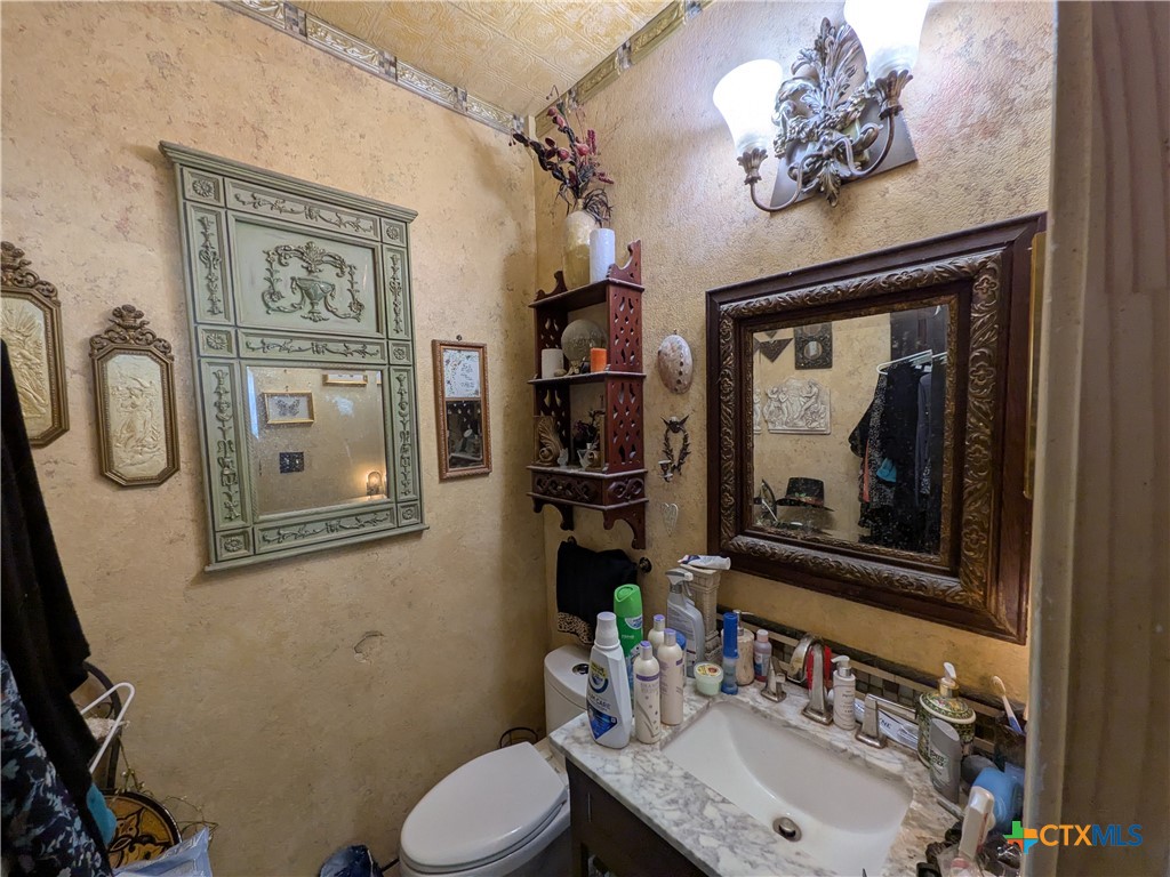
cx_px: 585
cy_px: 438
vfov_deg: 85.7
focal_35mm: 14
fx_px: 473
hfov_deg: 102.1
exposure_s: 1/60
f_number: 2.2
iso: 54
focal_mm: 1.85
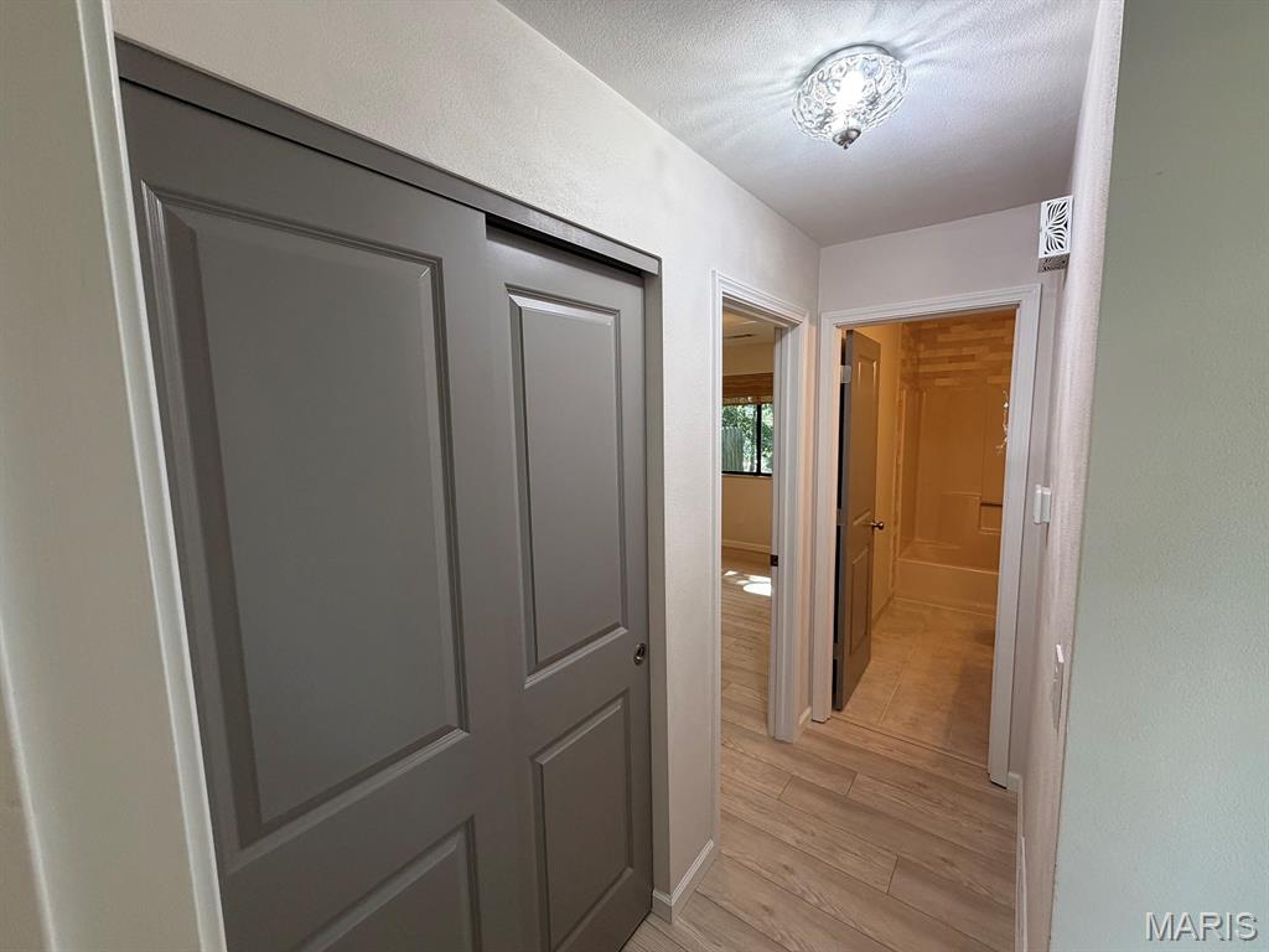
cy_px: 476
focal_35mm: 14
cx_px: 634
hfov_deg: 102.1
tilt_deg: -6.5
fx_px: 513
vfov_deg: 85.7
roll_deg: +1.3
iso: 200
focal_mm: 2.22
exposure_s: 1/120
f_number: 2.2
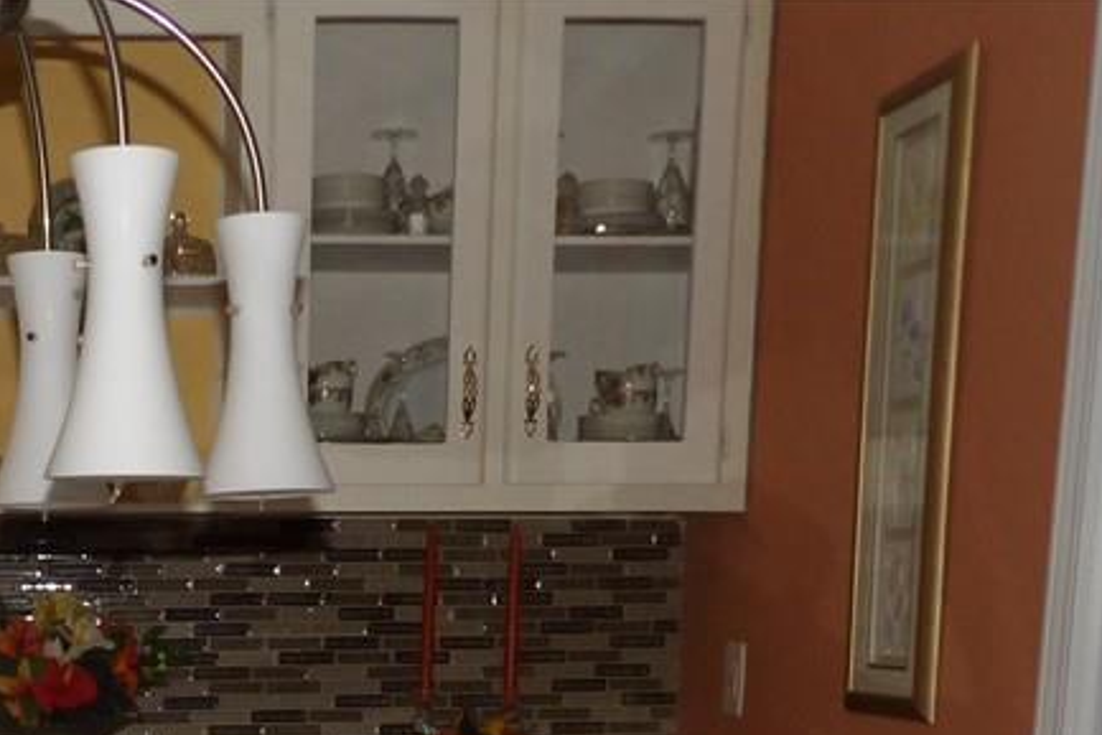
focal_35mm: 59
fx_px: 1807
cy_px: 972
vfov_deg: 20.8
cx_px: 97
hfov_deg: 32.2
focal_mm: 4.3
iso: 200
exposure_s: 1/33
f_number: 3.2
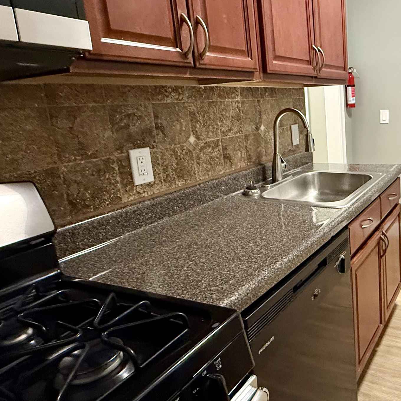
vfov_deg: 57.0
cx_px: 335
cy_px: 169
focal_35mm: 28
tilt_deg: -10.2
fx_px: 367
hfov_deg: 52.6
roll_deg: +2.7
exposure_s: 1/60
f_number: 2.2
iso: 640
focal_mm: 2.22
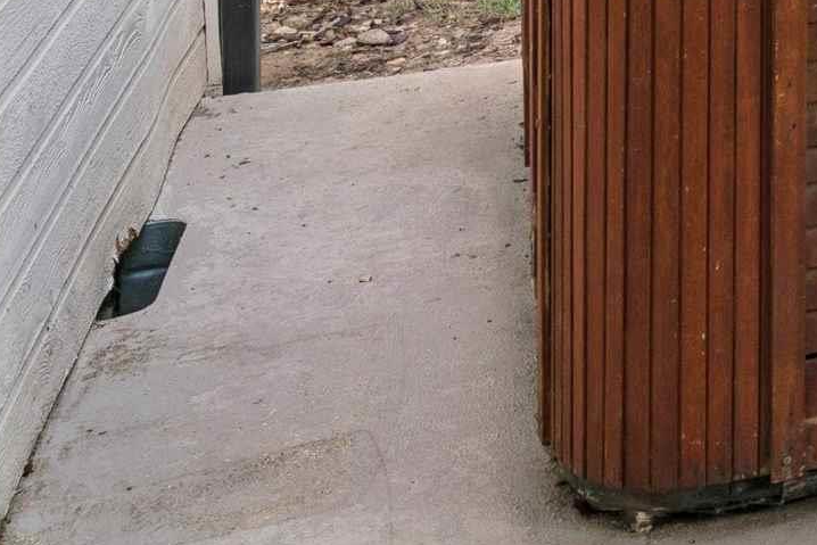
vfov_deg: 14.5
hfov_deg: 18.4
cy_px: -543
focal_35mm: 78
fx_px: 1767
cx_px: 1588
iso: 400
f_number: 13
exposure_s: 1/30
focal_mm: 18.2
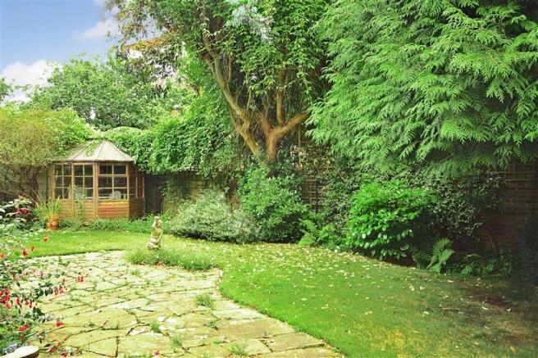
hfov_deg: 61.9
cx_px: 269
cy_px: 179
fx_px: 448
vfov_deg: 43.6
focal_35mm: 30
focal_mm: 20
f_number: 5.6
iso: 200
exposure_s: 1/40
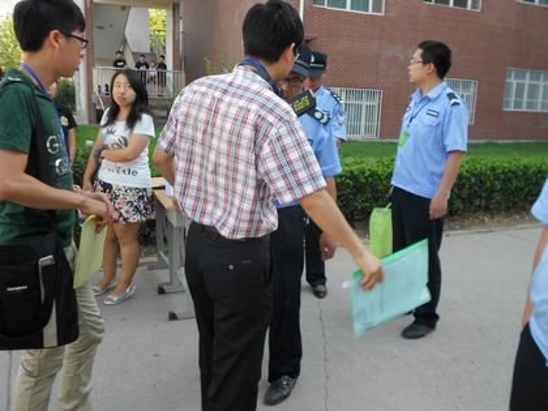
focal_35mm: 32
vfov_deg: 44.2
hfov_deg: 56.8
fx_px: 507
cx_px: 274
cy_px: 206
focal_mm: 5.8
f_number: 3.6
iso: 80
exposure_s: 1/80
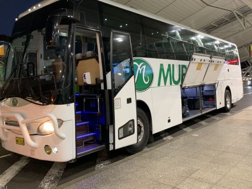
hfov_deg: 58.1
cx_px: 108
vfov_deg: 45.2
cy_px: 78
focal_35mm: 31
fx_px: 226
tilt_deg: +4.4
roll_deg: +2.7
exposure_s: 1/33
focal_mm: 4.25
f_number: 1.8
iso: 250
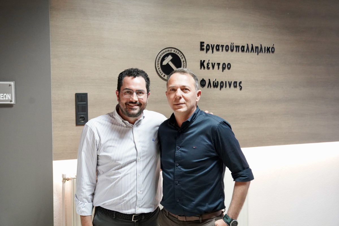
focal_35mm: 41
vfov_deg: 32.6
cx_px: 170
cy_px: 113
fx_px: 386
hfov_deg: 47.4
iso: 8000
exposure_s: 1/100
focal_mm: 41
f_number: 4.5
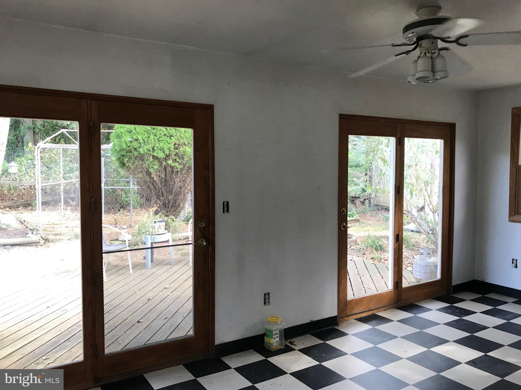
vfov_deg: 49.7
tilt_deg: -2.8
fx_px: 421
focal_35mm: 28
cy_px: 195
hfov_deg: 63.4
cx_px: 260
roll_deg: +0.9
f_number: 1.8
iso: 25
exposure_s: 1/30
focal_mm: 3.99
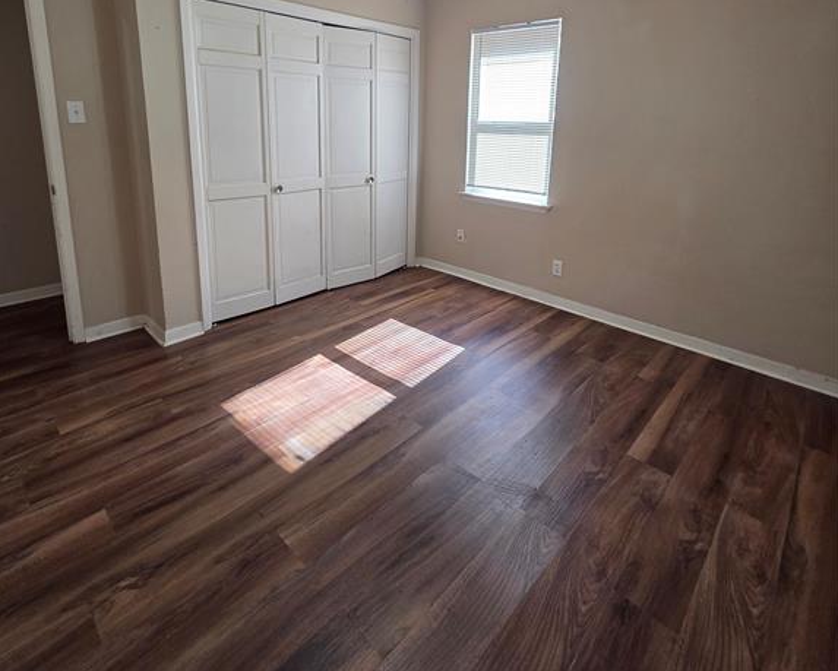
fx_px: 422
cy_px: 206
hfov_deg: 89.6
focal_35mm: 17
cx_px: 420
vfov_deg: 73.8
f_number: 2.2
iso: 160
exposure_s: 1/120
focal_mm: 2.2
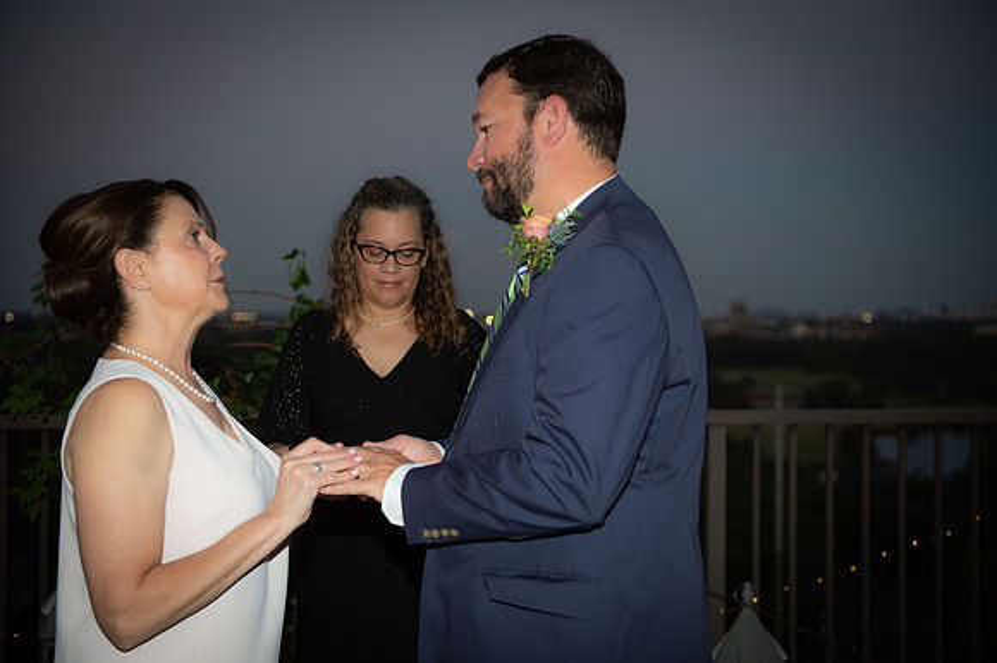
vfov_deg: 24.6
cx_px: 498
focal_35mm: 55
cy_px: 332
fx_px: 1522
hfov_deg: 36.3
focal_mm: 55
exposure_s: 1/125
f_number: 3.5
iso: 800
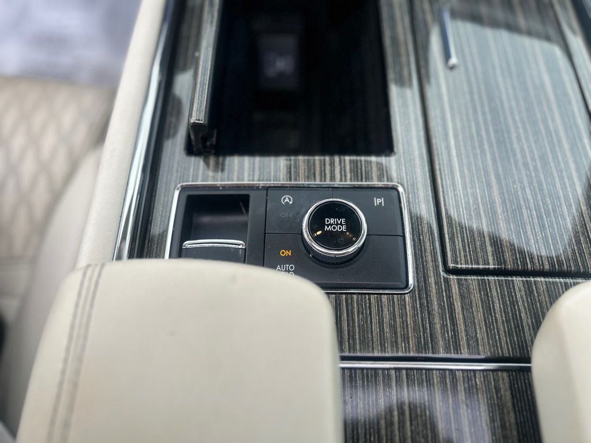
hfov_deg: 67.3
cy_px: 222
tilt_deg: -66.5
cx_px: 296
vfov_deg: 53.1
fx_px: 444
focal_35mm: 26
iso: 32
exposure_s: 1/150
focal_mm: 5.7
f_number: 1.5
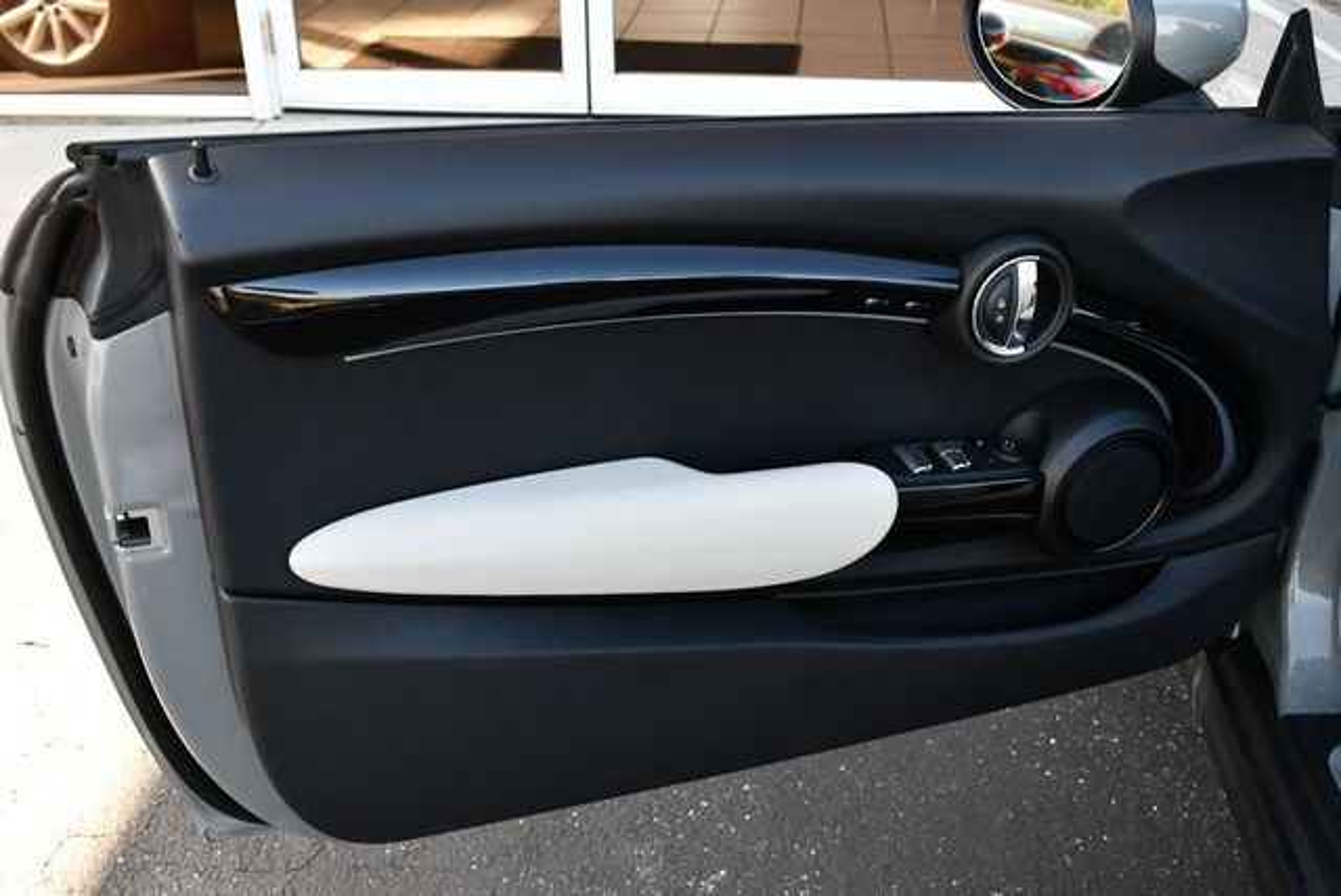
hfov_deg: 53.1
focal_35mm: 36
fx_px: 1342
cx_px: 670
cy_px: 448
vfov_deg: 36.9
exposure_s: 1/250
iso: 400
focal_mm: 18
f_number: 4.5
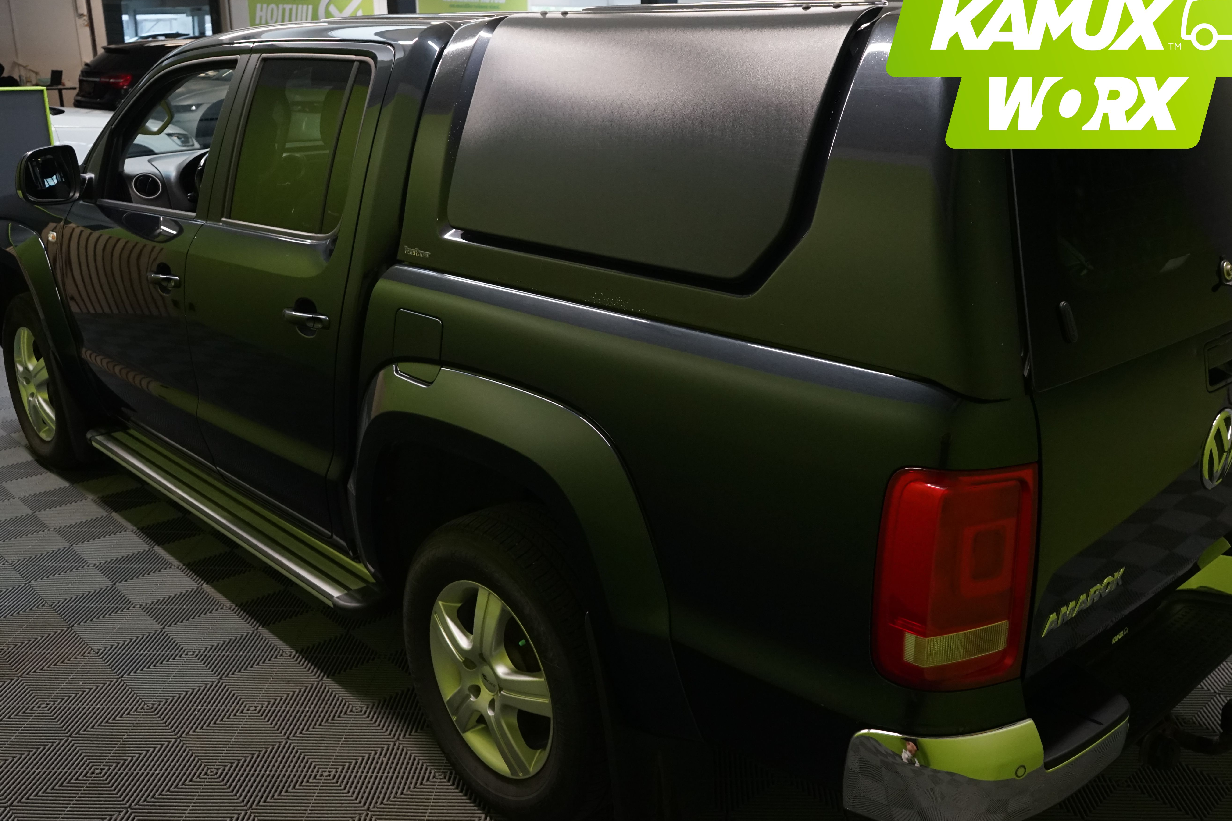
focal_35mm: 33
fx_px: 1129
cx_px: 683
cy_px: 386
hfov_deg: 57.1
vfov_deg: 40.0
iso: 2000
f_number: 6.3
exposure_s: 1/30
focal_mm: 29
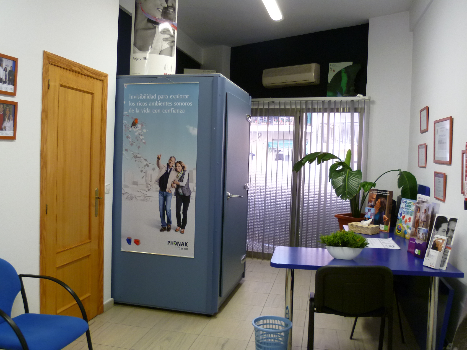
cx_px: 234
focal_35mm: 32
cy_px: 175
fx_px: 432
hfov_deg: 56.8
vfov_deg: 44.2
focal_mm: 5.7
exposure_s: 1/30
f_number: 3
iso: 200
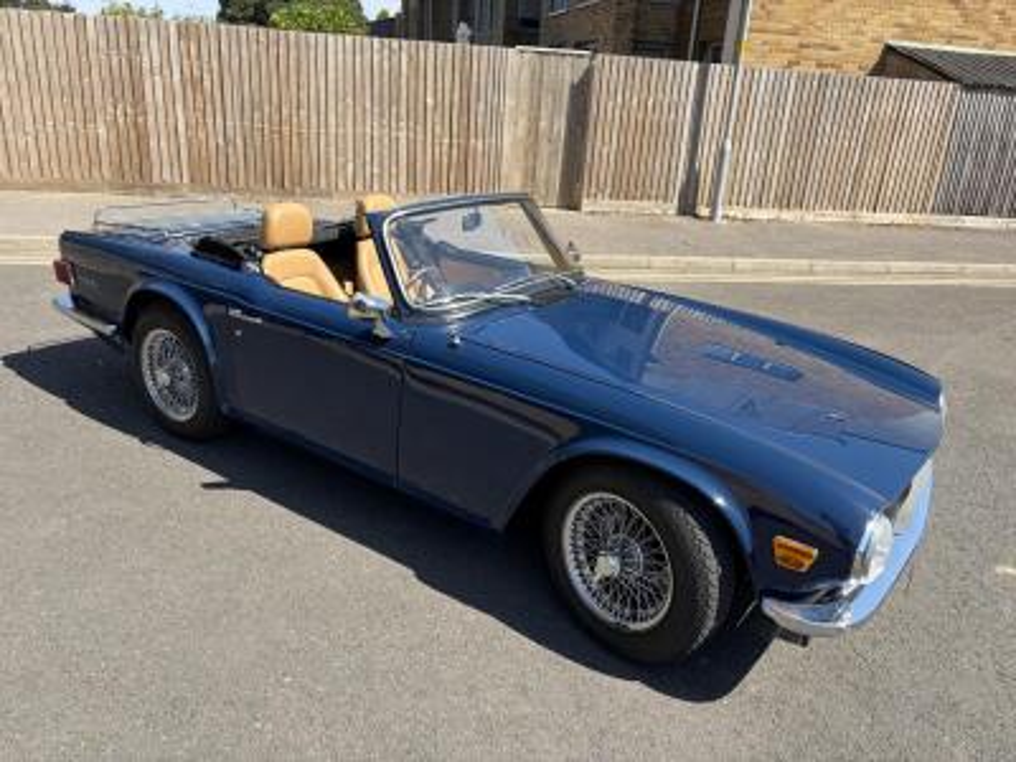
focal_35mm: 26
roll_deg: -2.9
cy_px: 381
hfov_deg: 67.3
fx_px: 763
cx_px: 508
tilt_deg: -20.2
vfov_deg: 53.1
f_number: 1.6
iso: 50
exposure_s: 1/1484
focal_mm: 5.96
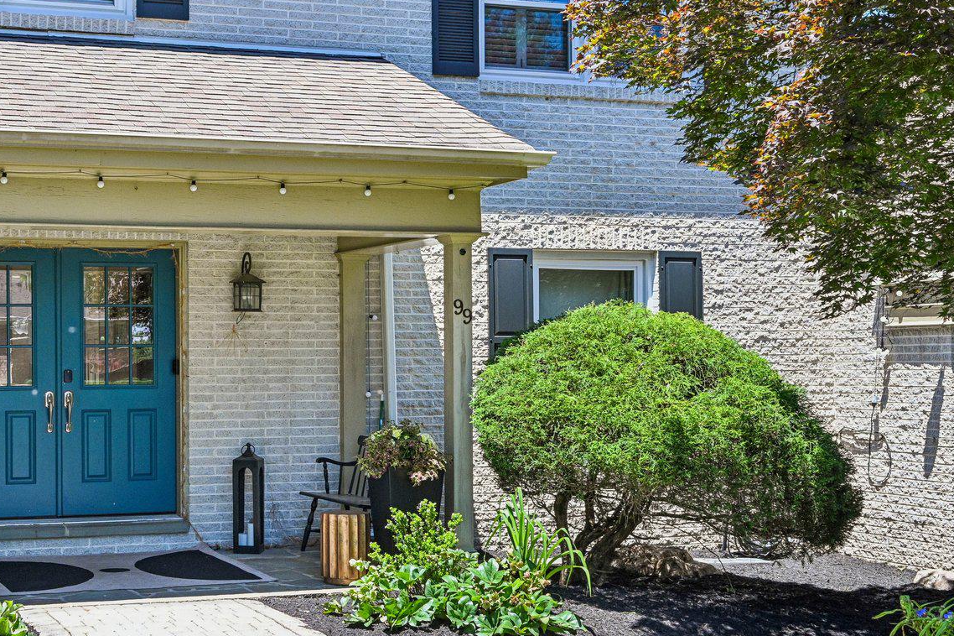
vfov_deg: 25.0
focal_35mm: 54
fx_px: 1431
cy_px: 349
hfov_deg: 35.9
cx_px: 219
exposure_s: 1/640
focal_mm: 30
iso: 800
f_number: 8
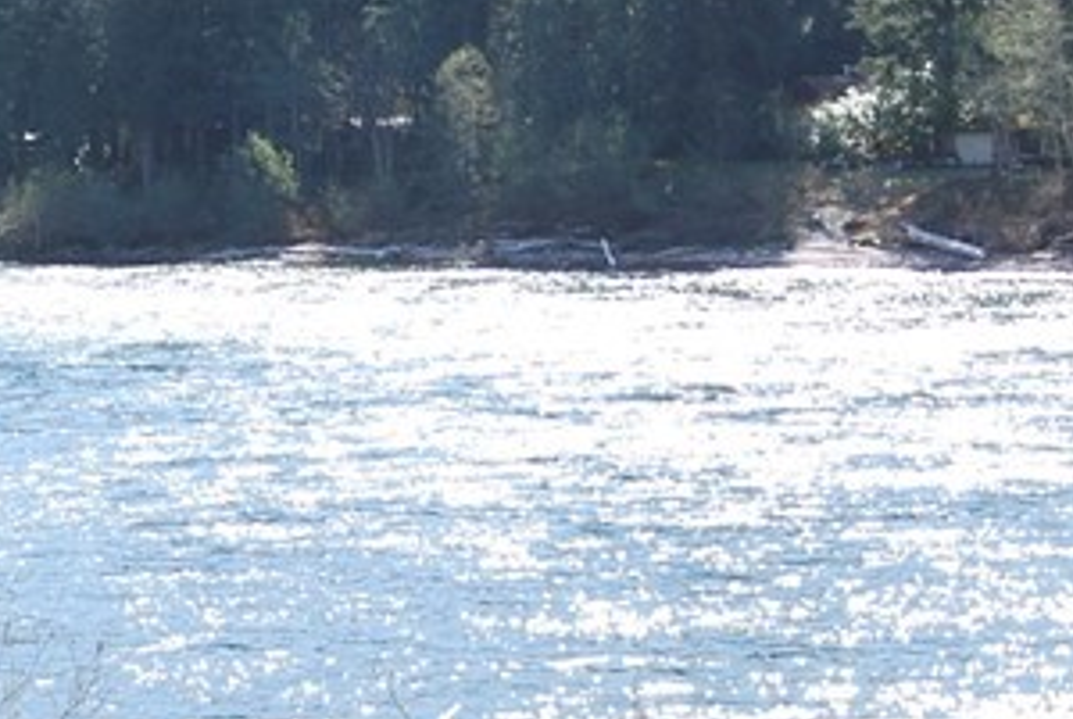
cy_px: 54
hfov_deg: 15.5
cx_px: 43
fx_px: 3880
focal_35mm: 130
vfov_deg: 10.5
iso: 100
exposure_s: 1/250
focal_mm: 24
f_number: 8
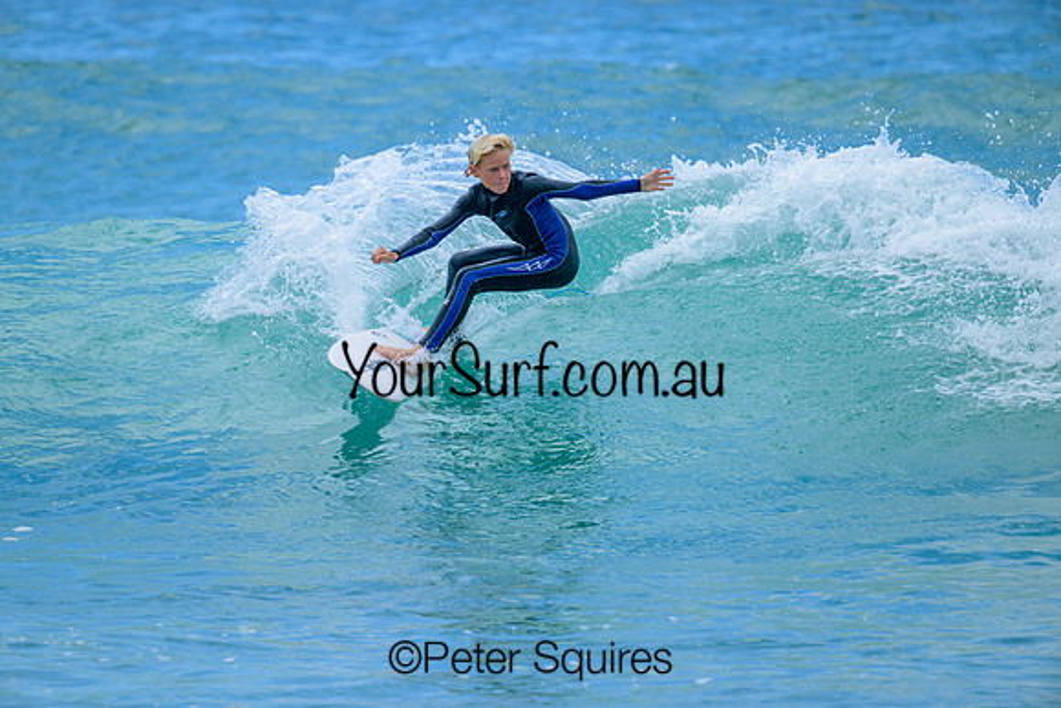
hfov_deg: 3.7
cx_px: 530
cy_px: 354
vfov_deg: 2.5
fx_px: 16508
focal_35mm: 560
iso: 500
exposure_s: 1/2000
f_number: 8
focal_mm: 560
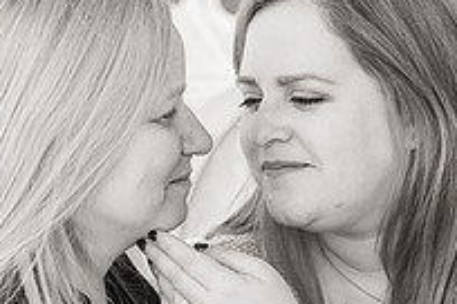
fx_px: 3935
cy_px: 250
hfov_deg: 6.6
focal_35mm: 310
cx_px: 167
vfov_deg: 4.4
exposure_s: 1/1000
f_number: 4
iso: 400
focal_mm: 105
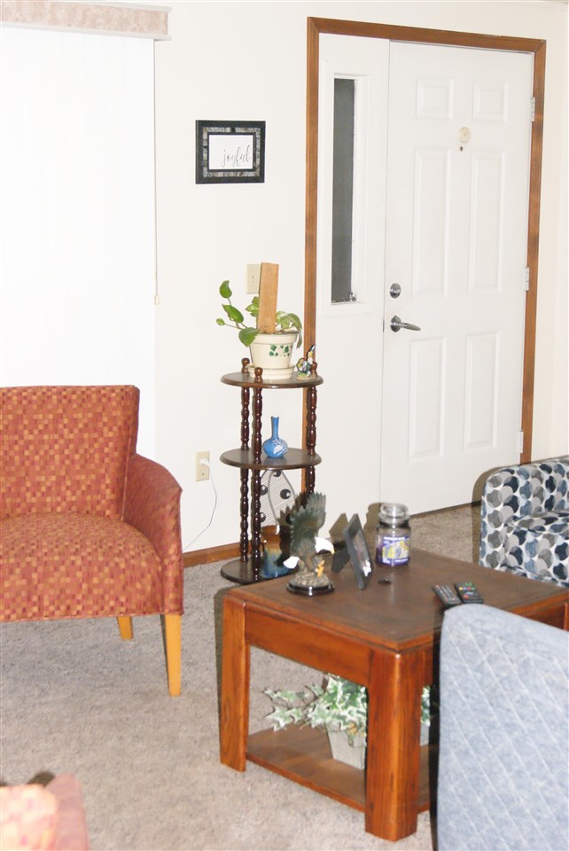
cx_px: 284
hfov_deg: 22.7
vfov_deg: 33.4
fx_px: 1419
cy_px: 426
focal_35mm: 60
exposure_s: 1/60
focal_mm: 40
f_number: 5.6
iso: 1600
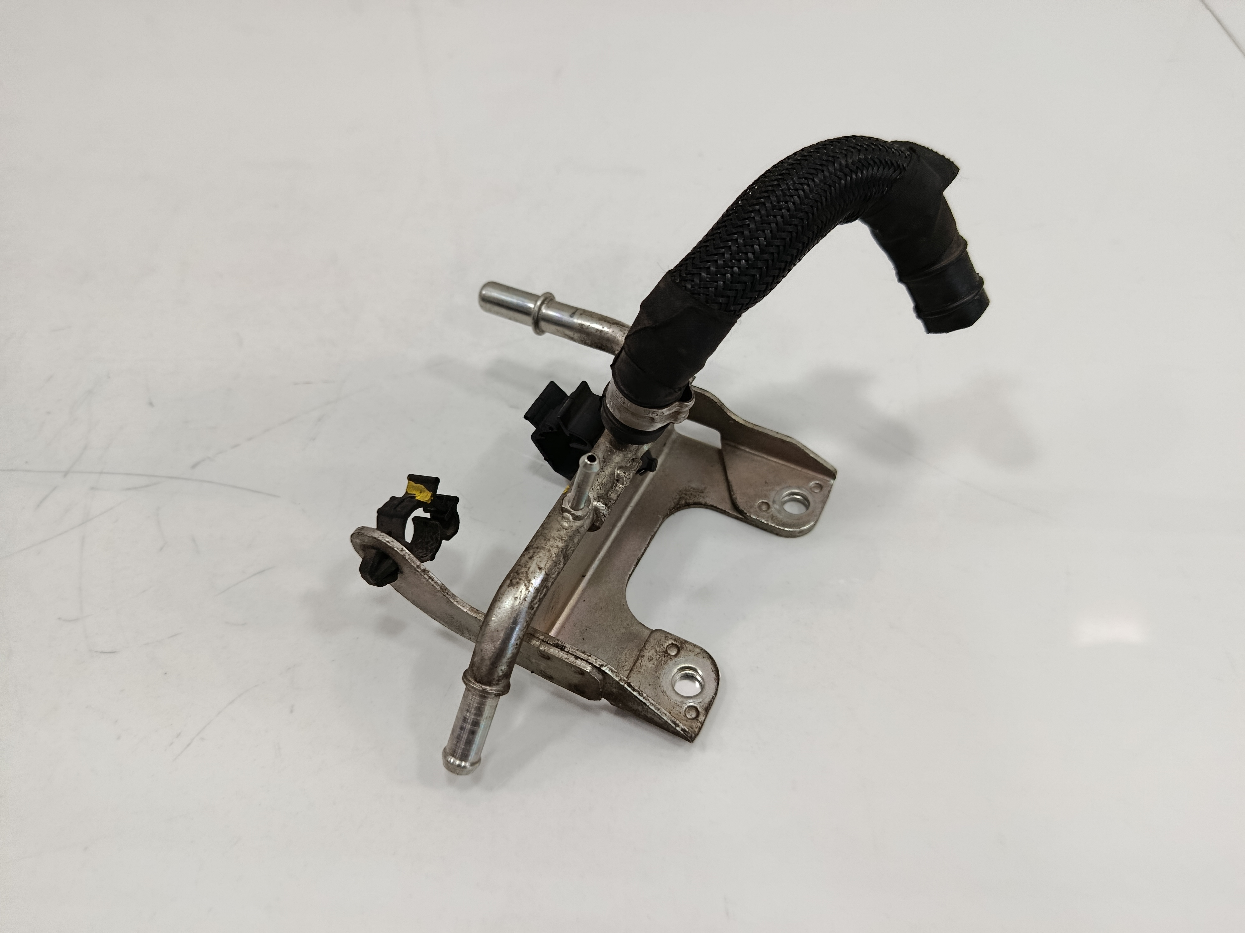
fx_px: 863
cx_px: 622
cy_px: 466
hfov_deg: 71.6
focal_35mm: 24
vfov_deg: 56.8
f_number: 1.7
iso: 826
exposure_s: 1/100
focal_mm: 5.24
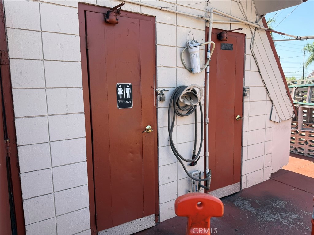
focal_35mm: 24
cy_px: 118
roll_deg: +1.0
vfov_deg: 56.8
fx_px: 218
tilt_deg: -7.3
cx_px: 157
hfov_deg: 71.6
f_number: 1.78
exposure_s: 1/1156
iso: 100
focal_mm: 6.76
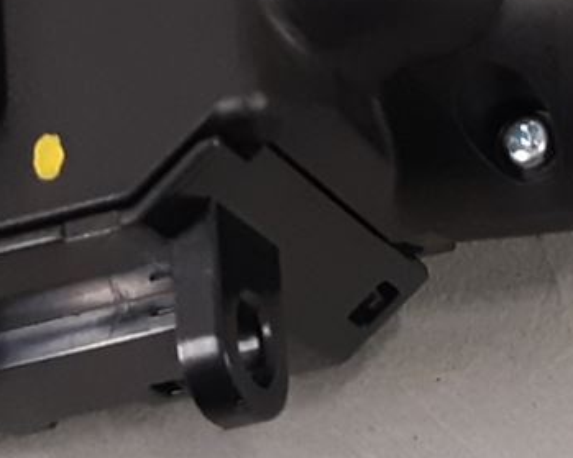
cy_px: 107
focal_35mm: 149
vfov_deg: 10.3
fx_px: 2526
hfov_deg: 12.8
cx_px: 542
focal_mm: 3.93
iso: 200
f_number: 1.7
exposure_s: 1/50
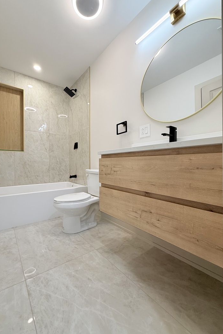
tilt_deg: -0.7
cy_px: 165
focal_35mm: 15
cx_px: 96
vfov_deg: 100.4
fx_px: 139
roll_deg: +0.1
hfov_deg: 76.9
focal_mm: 2.22
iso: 160
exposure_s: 1/120
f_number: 2.2
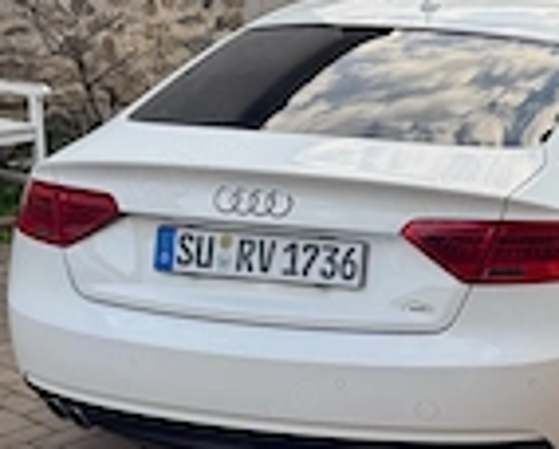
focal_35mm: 66
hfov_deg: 26.9
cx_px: 579
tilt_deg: -12.2
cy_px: 213
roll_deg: -3.5
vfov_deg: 23.2
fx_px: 1093
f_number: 1.78
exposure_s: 1/888
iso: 100
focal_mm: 6.76
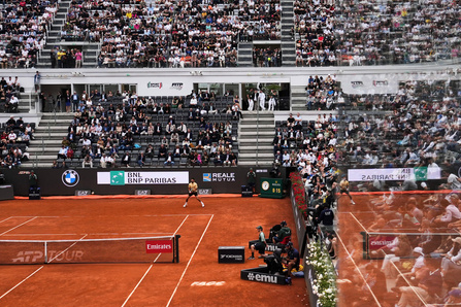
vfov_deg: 24.6
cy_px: 169
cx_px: 304
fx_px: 704
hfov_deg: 35.9
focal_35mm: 55
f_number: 2.8
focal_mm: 24
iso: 320
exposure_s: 1/3200
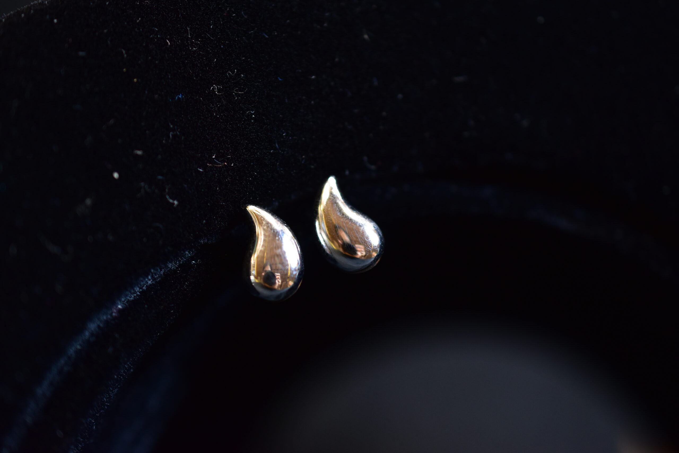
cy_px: 226
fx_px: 1132
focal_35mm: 60
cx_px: 340
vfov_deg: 22.6
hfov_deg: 33.4
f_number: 3.2
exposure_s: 1/60
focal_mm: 40
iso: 800
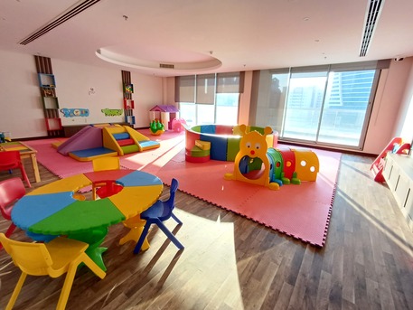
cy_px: 155
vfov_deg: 78.1
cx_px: 206
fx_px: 191
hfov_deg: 94.5
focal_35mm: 16
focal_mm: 1.64
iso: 125
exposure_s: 1/50
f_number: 2.2
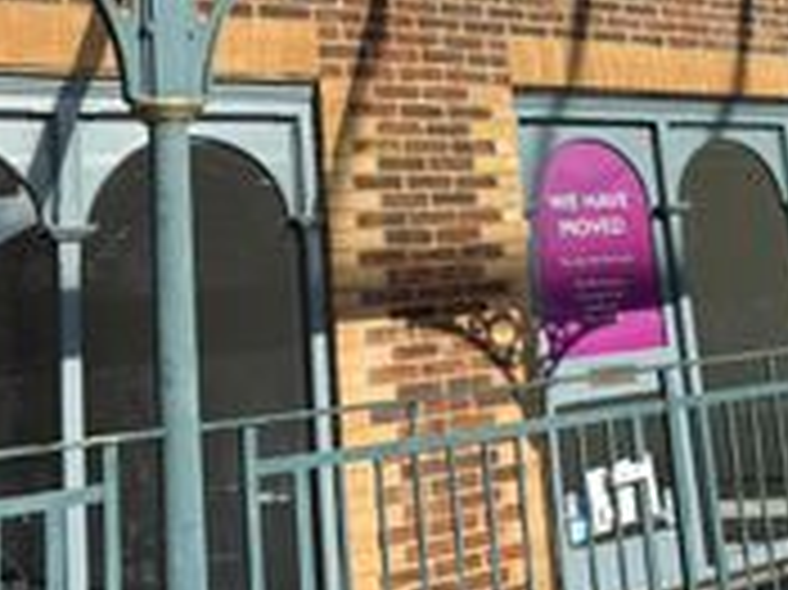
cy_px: 68
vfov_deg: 25.7
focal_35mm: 55
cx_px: 635
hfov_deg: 33.9
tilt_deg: +13.7
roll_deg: +7.5
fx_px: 1251
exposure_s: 1/4405
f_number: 1.78
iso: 80
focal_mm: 6.76
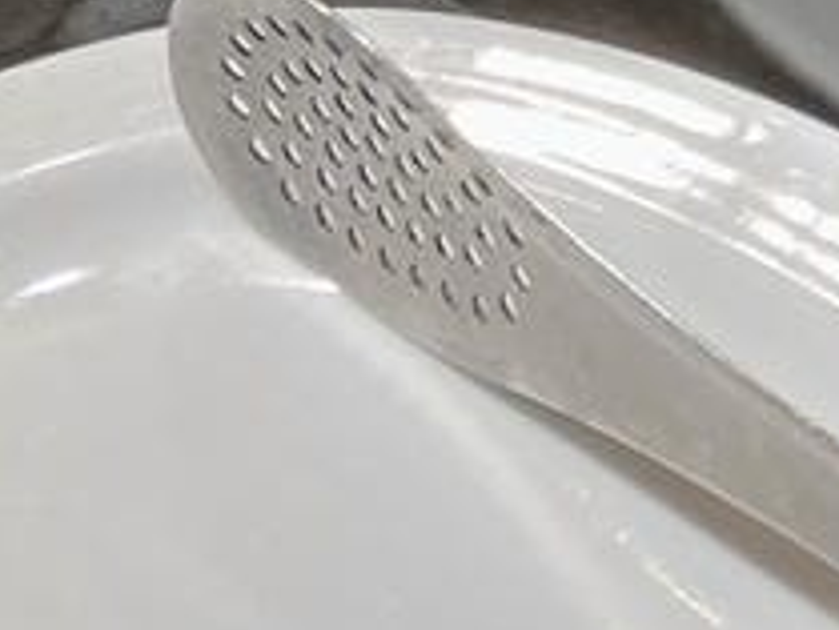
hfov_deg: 10.8
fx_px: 3613
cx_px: 2144
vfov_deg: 8.7
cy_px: -1043
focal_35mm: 149
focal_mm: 4.25
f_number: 1.8
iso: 64
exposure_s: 1/60
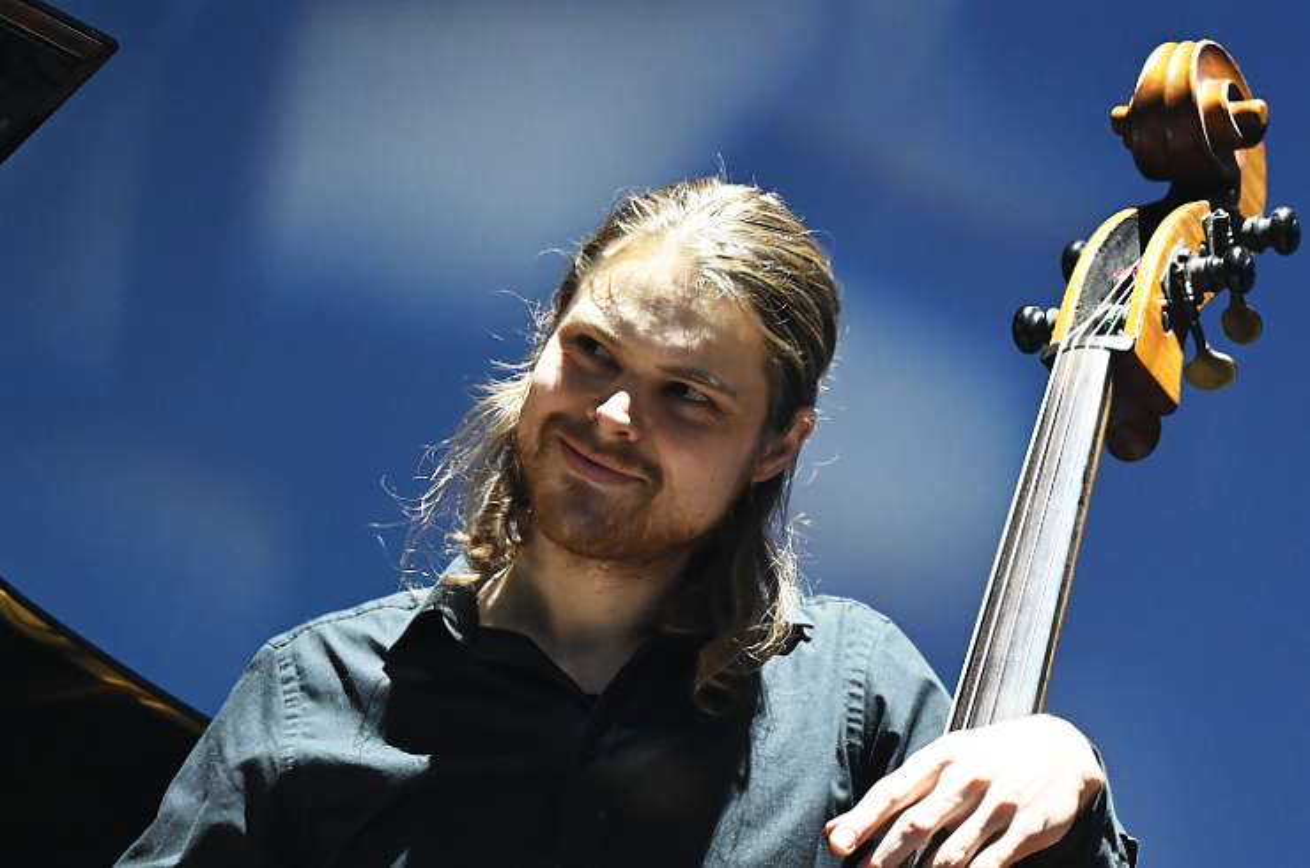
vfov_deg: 7.9
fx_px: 6245
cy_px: 434
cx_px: 655
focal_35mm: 172
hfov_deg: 12.0
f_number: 5.6
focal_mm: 115
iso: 4000
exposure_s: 1/100
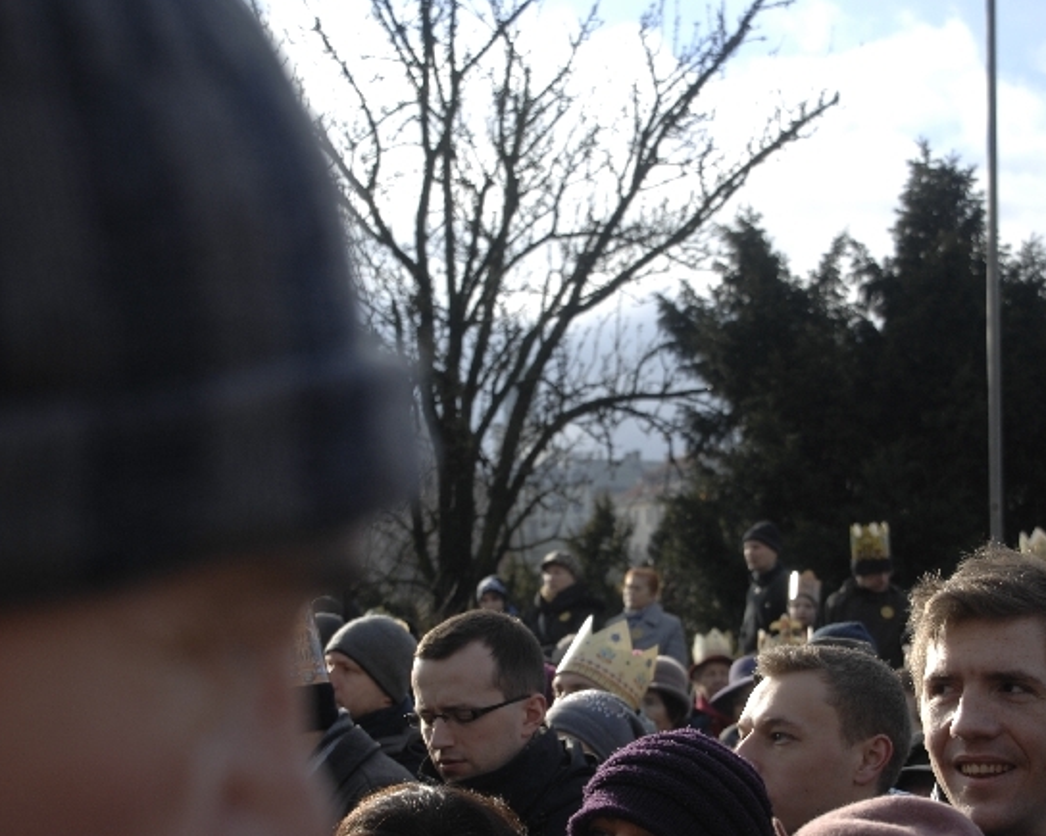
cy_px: 489
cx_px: 610
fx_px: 1919
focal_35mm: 62
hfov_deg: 30.4
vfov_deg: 24.6
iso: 100
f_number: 4
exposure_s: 1/500
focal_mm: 30
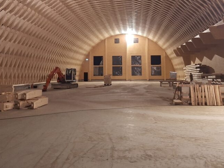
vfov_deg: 34.6
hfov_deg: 45.8
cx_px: 106
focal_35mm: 41
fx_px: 265
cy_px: 49
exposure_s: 1/25
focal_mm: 3.92
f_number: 1.7
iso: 400
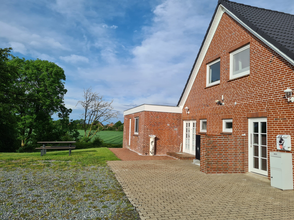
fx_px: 221
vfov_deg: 53.1
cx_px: 147
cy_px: 110
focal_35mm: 26
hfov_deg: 67.3
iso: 50
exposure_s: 1/2632
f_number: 1.8
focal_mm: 5.4
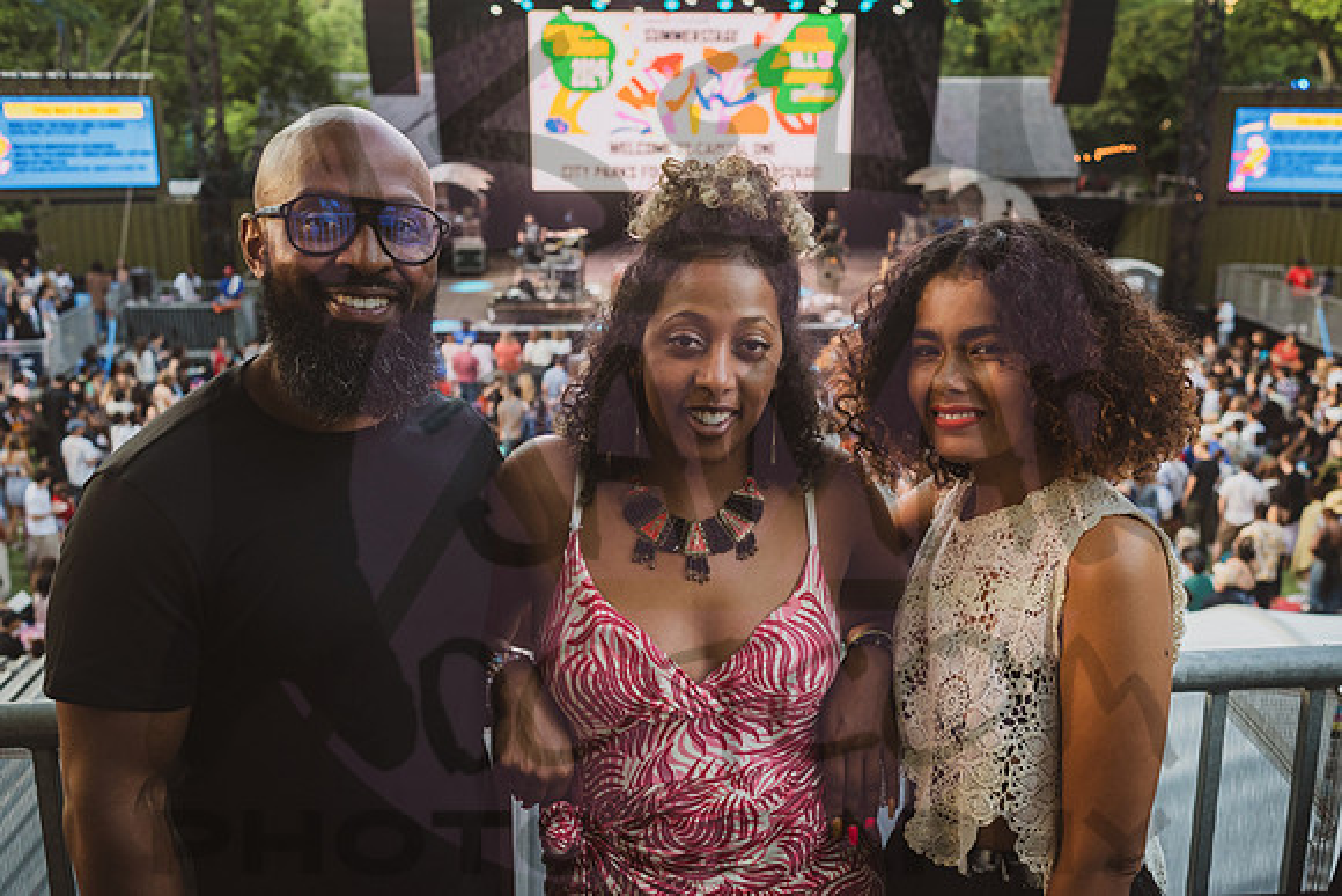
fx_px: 1420
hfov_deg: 50.5
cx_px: 728
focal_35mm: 38
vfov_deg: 35.0
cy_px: 486
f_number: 4.5
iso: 640
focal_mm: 35
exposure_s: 1/160
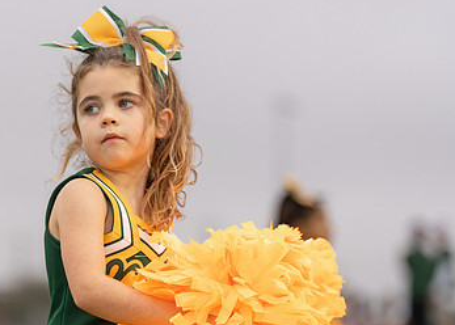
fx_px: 2831
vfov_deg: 6.6
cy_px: 242
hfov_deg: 9.2
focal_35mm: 219
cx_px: 156
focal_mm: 125
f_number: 2.8
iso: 500
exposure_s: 1/1000
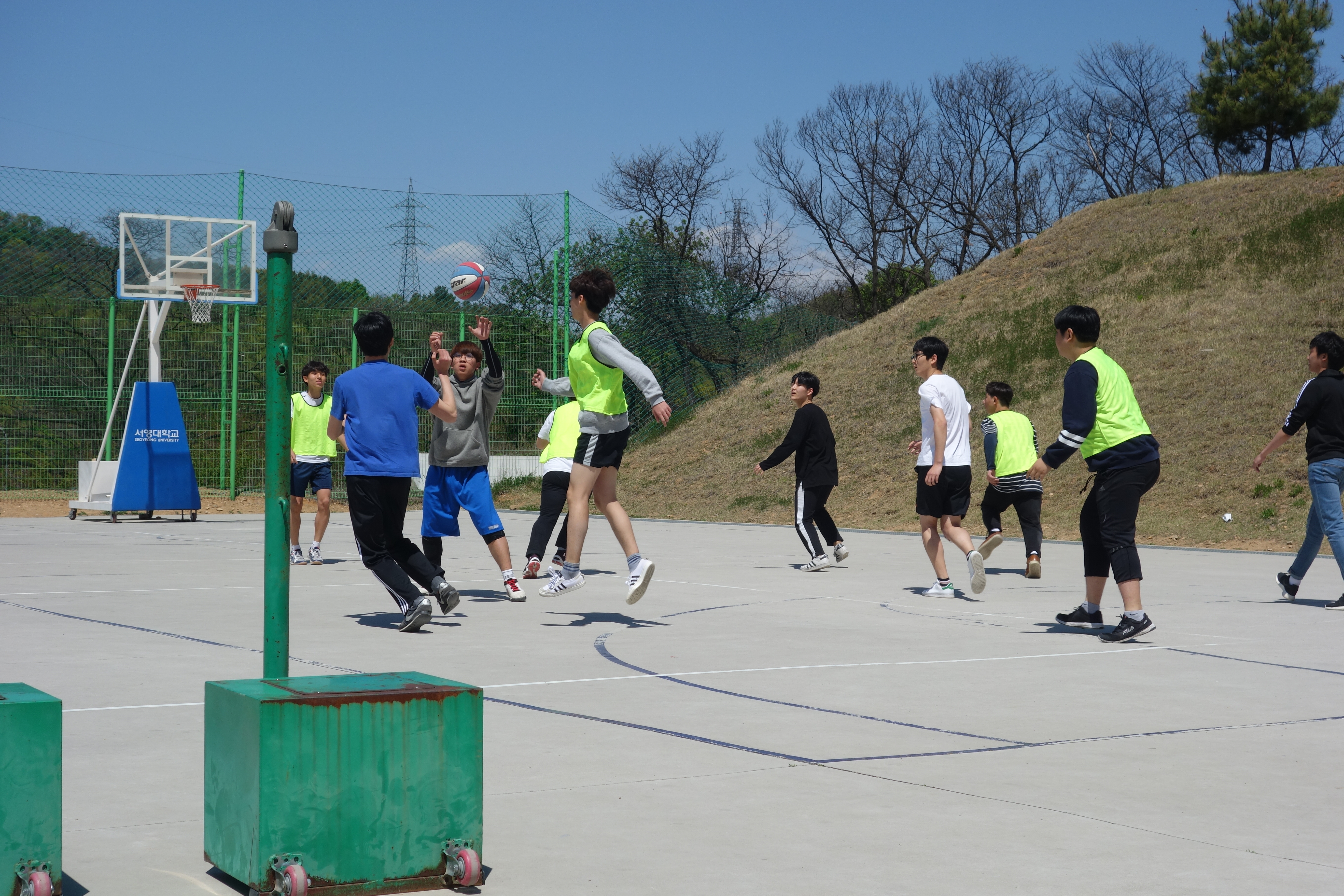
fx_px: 2128
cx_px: 672
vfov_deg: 23.8
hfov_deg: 35.1
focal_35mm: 57
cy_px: 448
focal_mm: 21.29
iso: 125
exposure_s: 1/800
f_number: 6.3
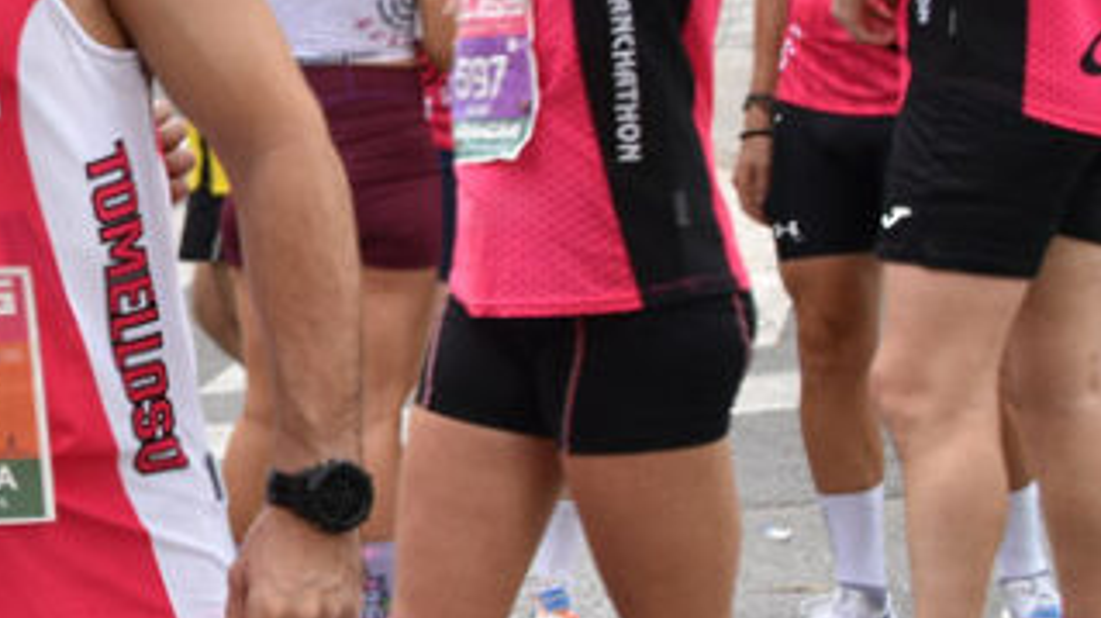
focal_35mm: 111
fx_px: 3239
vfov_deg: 10.9
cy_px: 230
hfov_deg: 17.2
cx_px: -607
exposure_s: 1/160
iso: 100
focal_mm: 22
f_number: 4.5
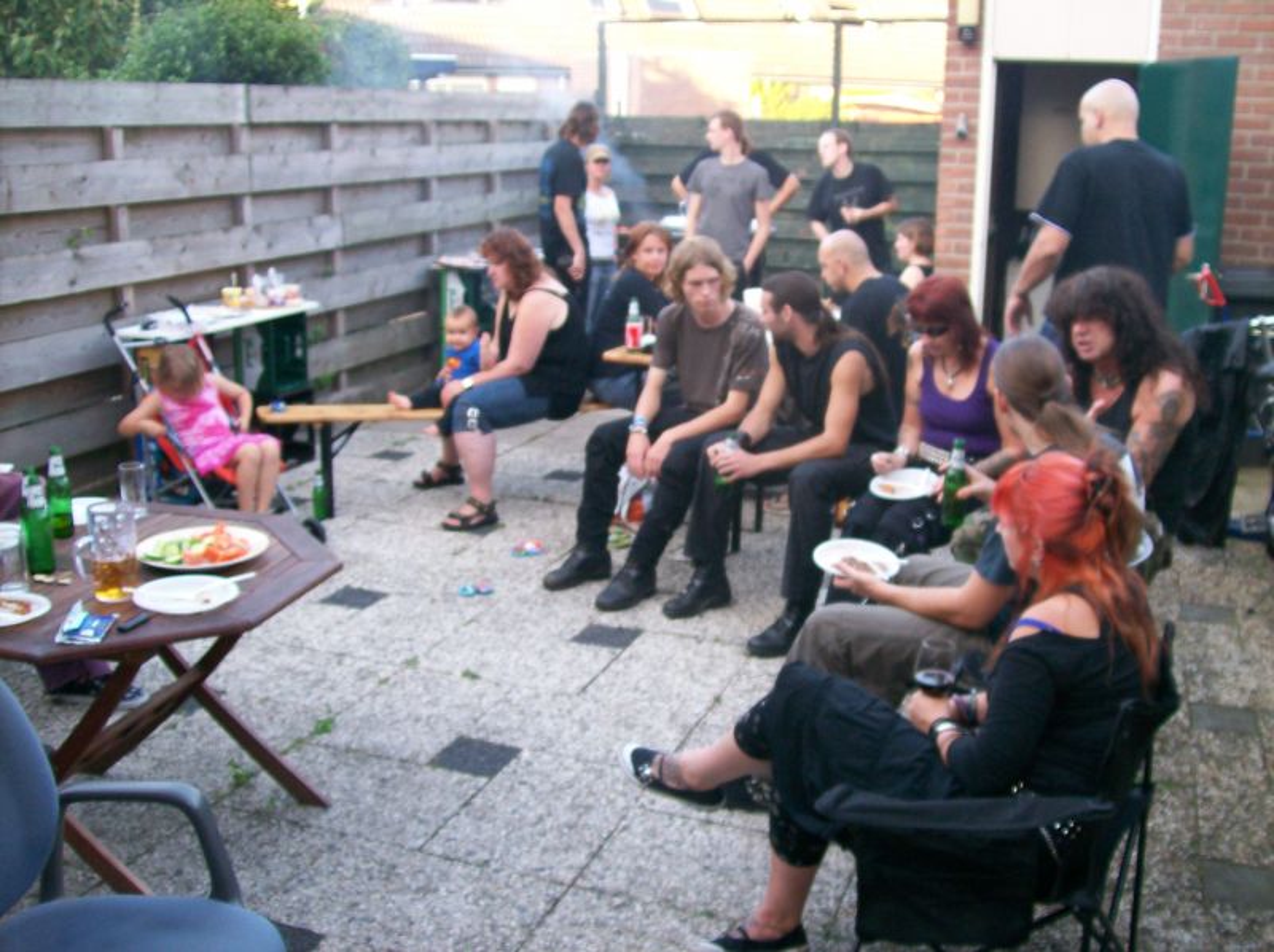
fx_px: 1323
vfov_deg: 39.6
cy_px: 476
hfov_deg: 51.4
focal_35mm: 36
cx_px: 637
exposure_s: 1/64
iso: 80
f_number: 2.7
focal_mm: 6
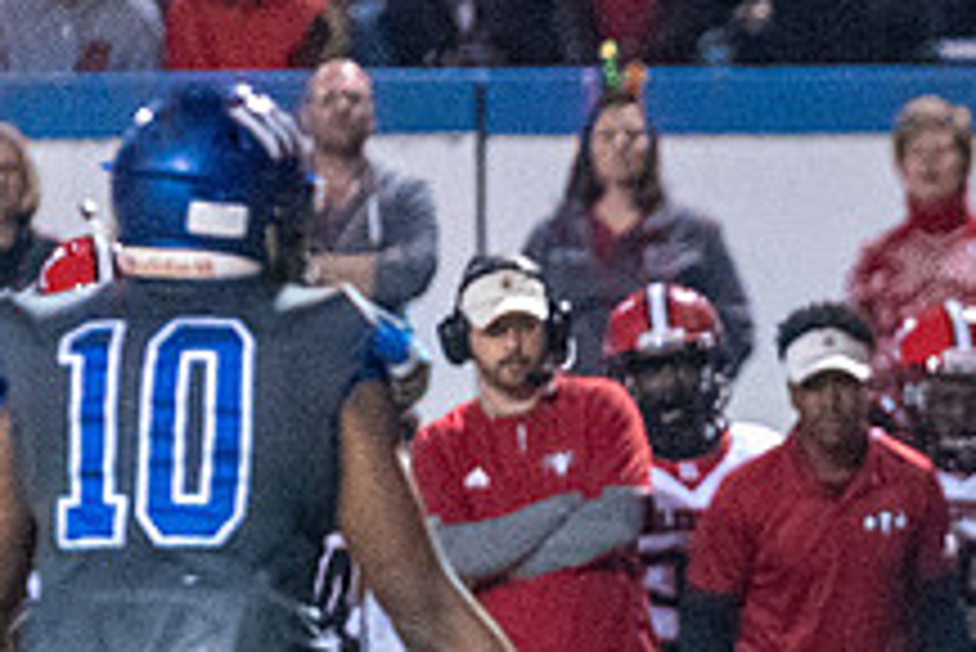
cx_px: 1369
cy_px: 413
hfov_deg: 2.0
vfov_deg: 1.3
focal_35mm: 1021
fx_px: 27698
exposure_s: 1/640
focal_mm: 200
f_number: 2.8
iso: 8000
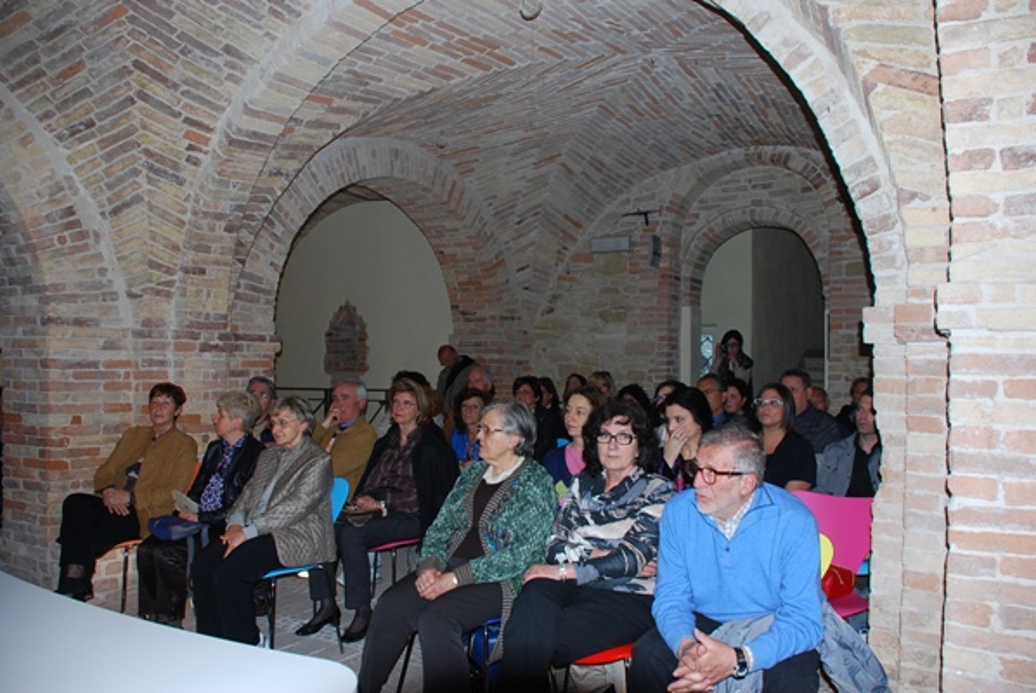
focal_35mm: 30
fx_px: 864
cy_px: 346
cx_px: 518
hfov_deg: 61.9
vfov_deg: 43.7
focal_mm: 20
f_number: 3.8
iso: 200
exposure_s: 1/60
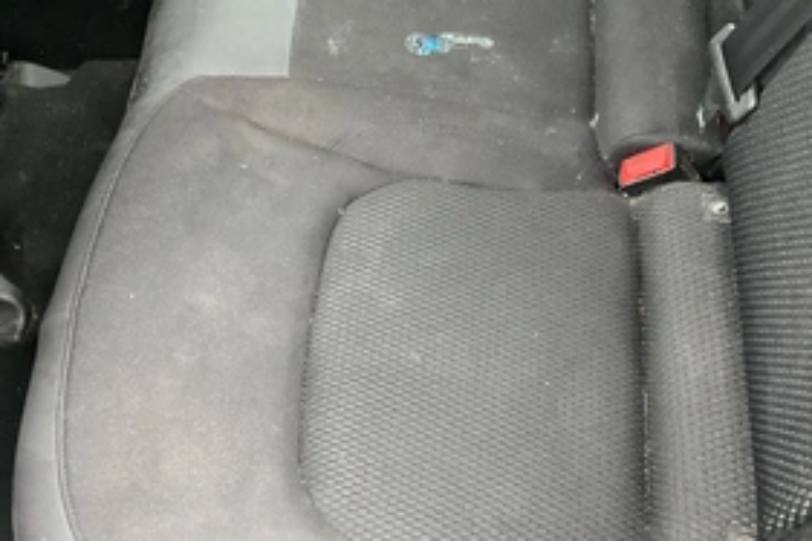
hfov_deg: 45.3
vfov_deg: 30.9
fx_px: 969
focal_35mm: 43
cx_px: 344
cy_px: 362
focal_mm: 3
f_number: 1.8
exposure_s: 1/35
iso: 320
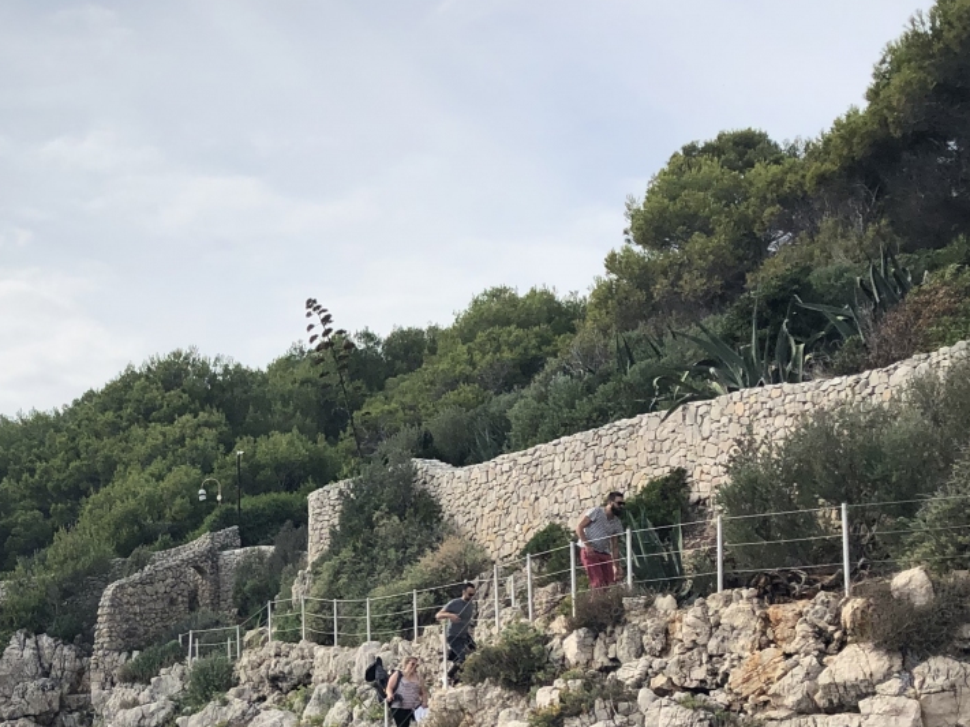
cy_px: 664
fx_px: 1765
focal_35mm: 63
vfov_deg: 22.7
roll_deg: +0.1
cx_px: 198
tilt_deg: +3.6
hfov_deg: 30.0
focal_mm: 3.99
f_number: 1.8
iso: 20
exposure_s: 1/4000
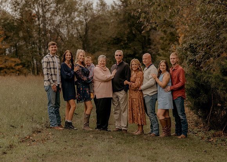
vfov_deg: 16.0
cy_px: 81
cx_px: 105
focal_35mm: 89
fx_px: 575
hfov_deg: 22.3
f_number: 2.8
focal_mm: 85
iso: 125
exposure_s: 1/800
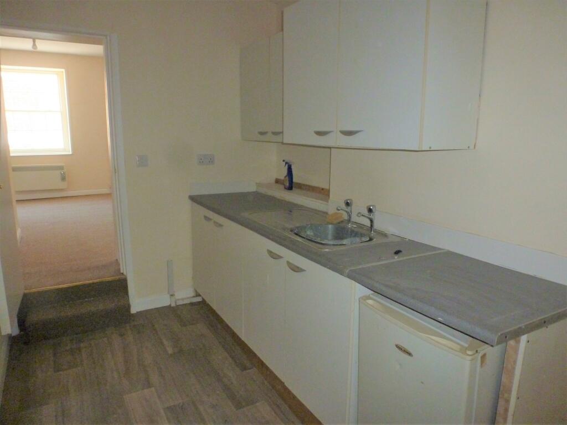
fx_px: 393
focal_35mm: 24
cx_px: 284
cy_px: 212
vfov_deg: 56.8
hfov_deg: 71.6
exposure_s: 1/60
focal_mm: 4.3
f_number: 3.3
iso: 400
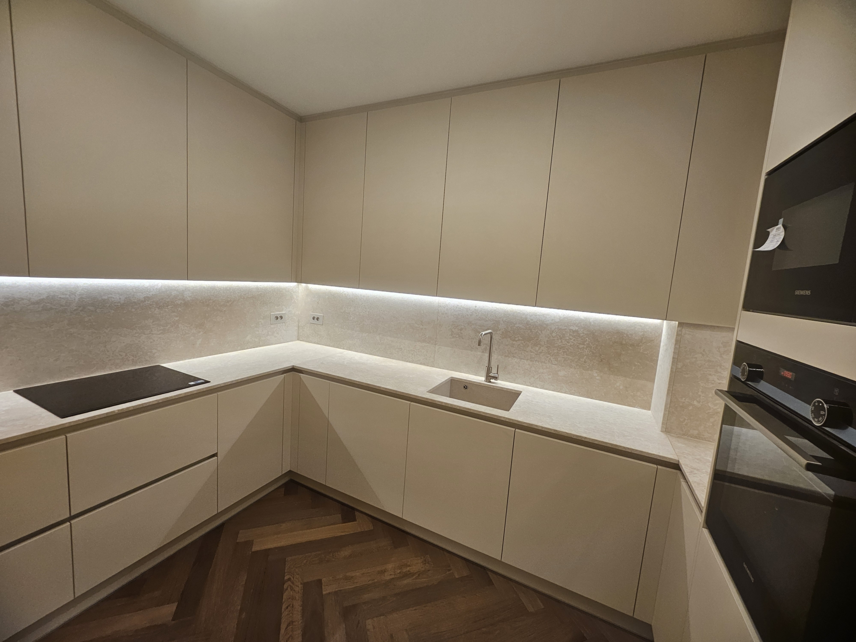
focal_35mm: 13
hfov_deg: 106.2
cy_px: 321
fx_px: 321
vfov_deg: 89.9
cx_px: 428
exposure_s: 1/61
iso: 100
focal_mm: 1.7
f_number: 2.2
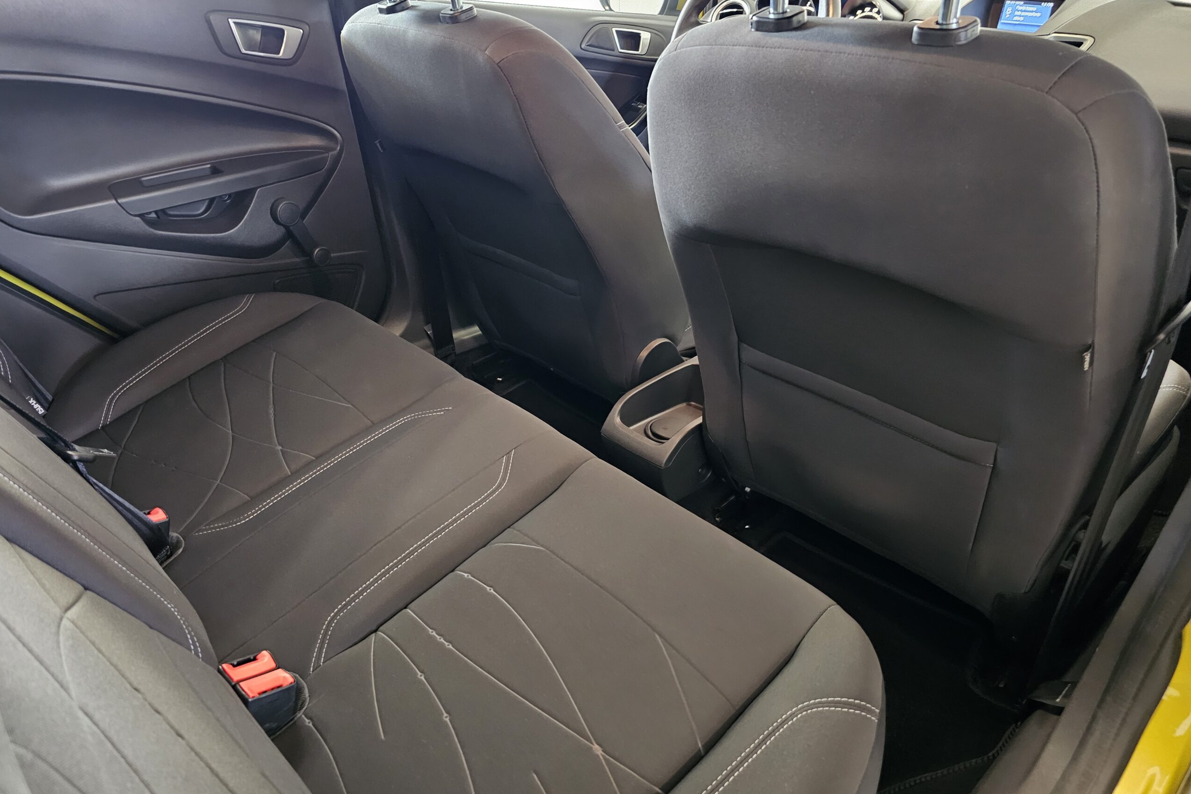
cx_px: 594
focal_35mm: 24
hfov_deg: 73.7
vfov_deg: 53.1
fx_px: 794
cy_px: 433
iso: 1600
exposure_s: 1/20
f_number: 1.7
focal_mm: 6.3
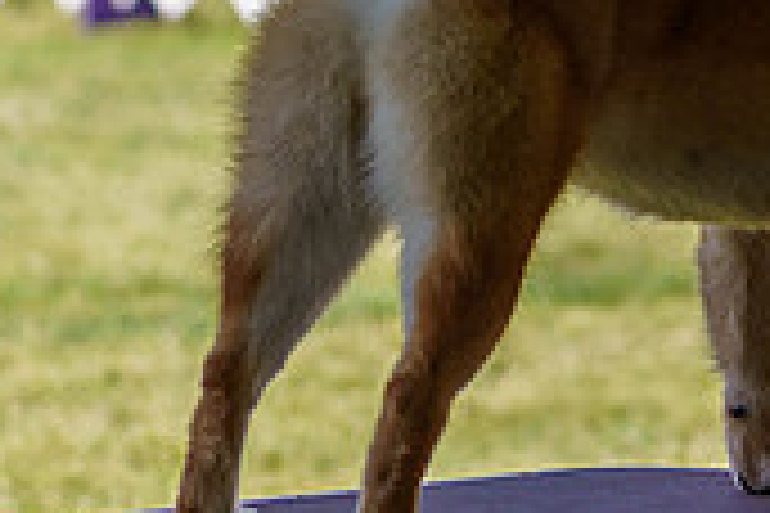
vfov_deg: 3.5
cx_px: 671
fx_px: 8405
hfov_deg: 5.2
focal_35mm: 393
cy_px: -290
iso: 320
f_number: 4
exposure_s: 1/1250
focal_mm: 116
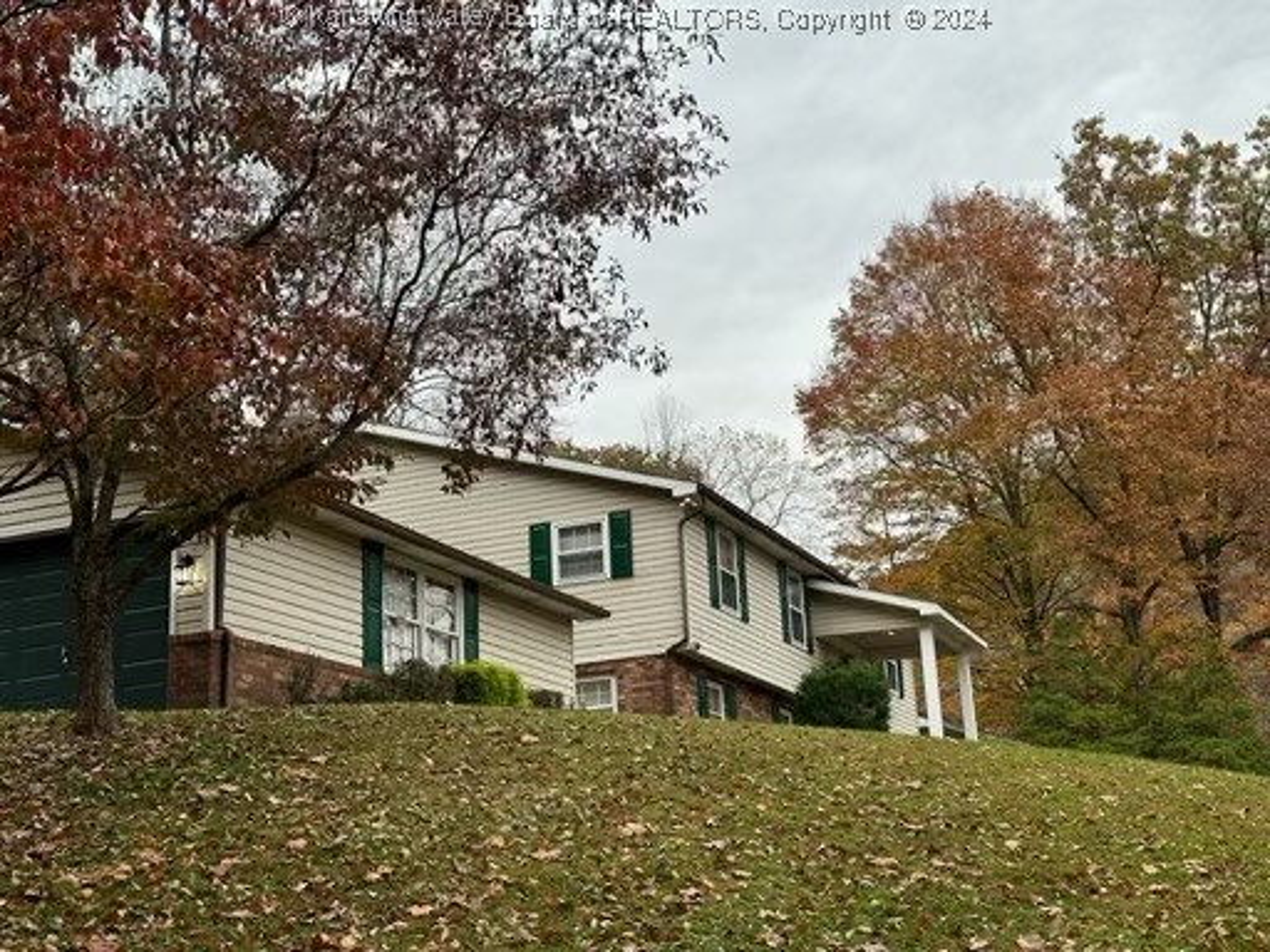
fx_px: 1761
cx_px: 635
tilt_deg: +15.4
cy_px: 476
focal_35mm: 48
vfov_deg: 30.3
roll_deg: +3.0
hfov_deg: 39.7
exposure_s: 1/672
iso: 64
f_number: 1.78
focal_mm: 6.86
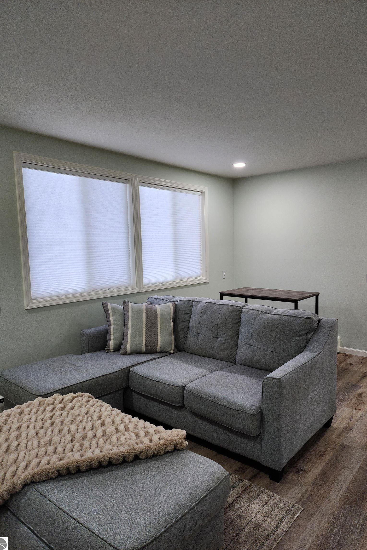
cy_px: 275
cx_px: 200
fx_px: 367
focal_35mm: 24
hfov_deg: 53.1
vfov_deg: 73.7
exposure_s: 1/120
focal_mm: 6.4
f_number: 1.8
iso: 125
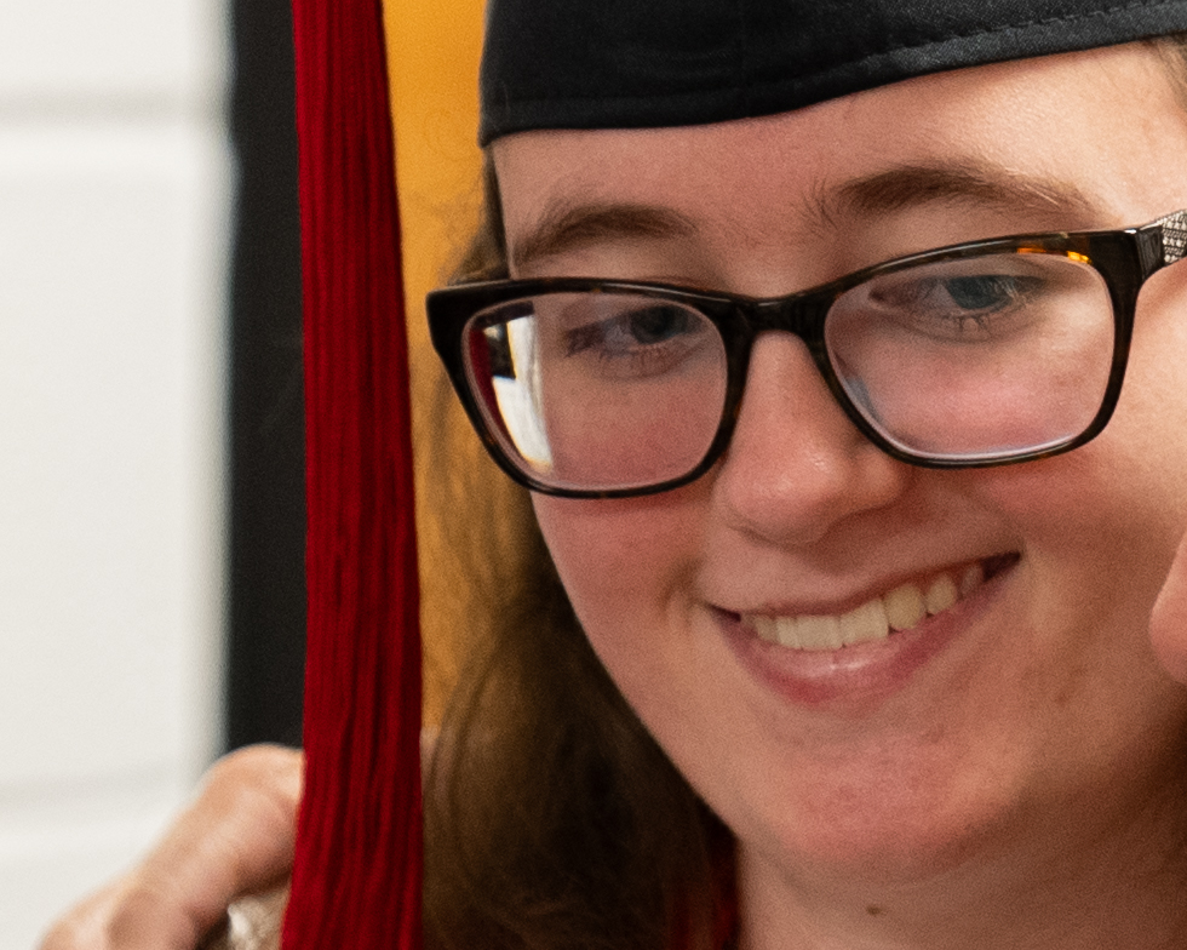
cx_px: 1172
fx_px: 9134
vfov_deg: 5.9
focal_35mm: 260
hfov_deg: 7.4
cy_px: 811
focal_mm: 64
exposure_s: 1/125
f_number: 2.8
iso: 1600
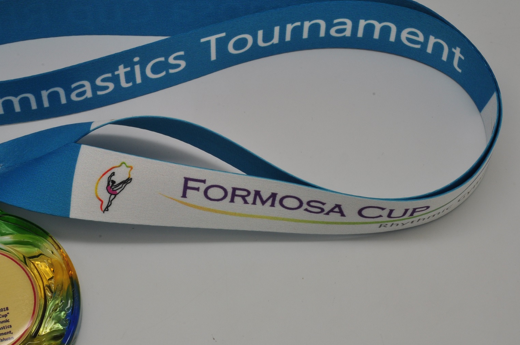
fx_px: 1370
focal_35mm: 95
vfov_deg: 14.4
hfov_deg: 21.4
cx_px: 198
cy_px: 204
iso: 200
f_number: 32
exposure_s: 1/13
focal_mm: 50
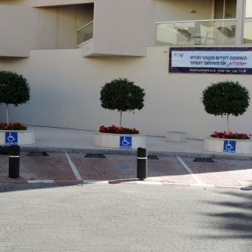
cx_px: 117
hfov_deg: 28.6
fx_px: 494
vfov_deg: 28.6
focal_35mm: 60
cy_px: 125
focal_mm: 8.9
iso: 80
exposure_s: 1/320
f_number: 3.6
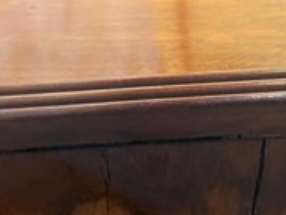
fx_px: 472
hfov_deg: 31.6
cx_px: 275
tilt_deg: +41.1
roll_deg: +9.2
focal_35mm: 57
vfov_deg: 25.1
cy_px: 182
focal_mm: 5.1
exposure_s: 1/33
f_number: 1.6
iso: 640
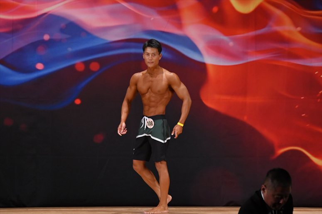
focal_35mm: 270
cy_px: 107
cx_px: 161
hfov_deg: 7.6
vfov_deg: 5.1
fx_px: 2414
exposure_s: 1/400
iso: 3200
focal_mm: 180
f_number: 5.6
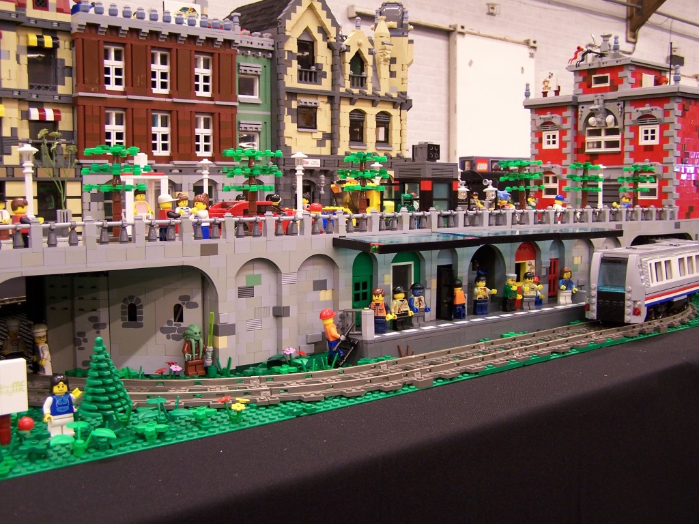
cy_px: 262
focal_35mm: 38
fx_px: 767
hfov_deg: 49.0
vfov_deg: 37.7
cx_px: 350
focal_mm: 6.3
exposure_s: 1/2
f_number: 2.8
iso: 80
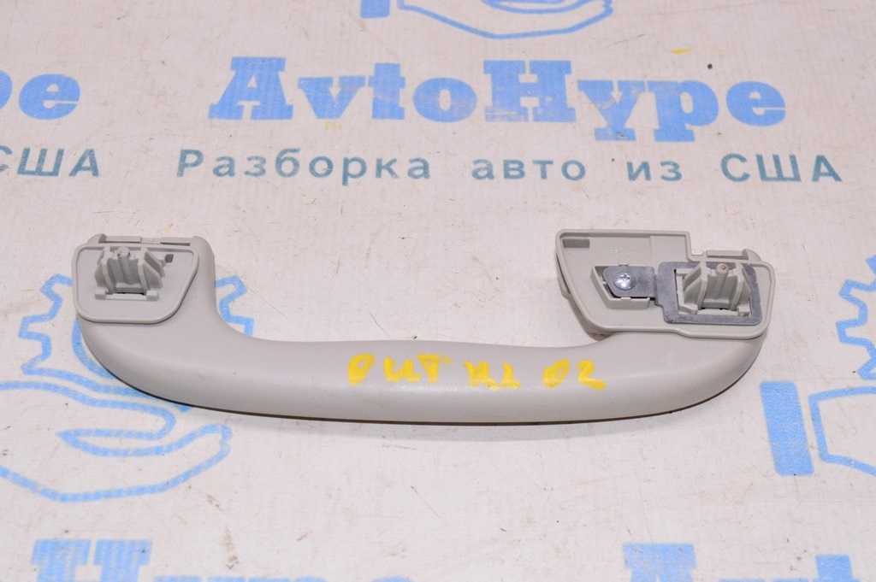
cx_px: 438
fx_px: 1276
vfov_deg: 25.7
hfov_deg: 37.9
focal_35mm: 52
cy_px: 291
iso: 1600
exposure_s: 1/125
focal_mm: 35
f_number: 8
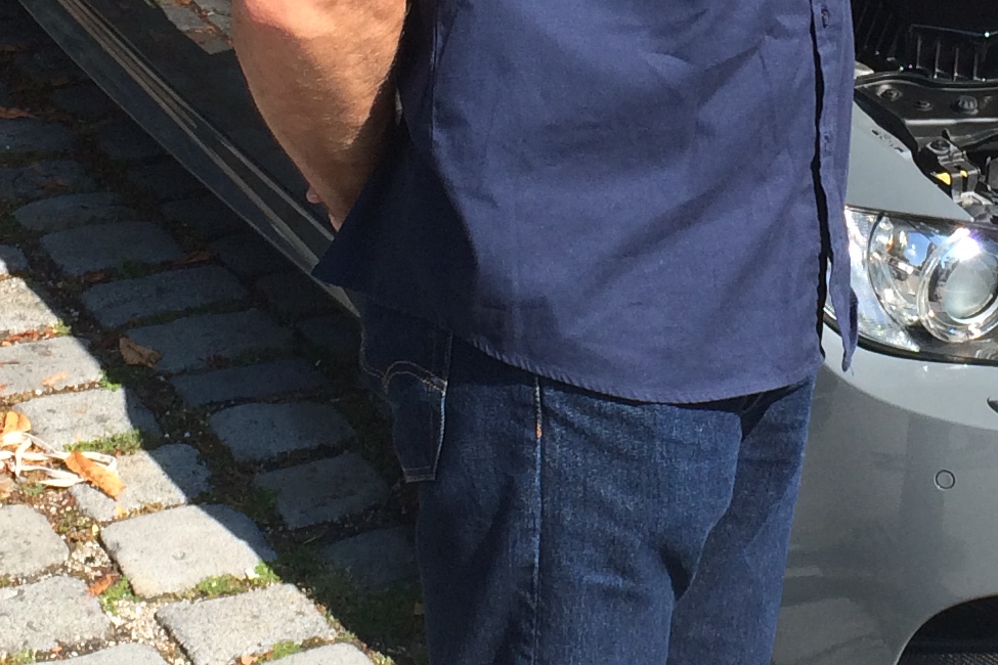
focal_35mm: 101
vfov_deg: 13.4
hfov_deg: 20.0
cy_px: 12
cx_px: 826
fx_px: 2800
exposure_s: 1/1109
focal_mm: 4.15
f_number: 2.2
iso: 32
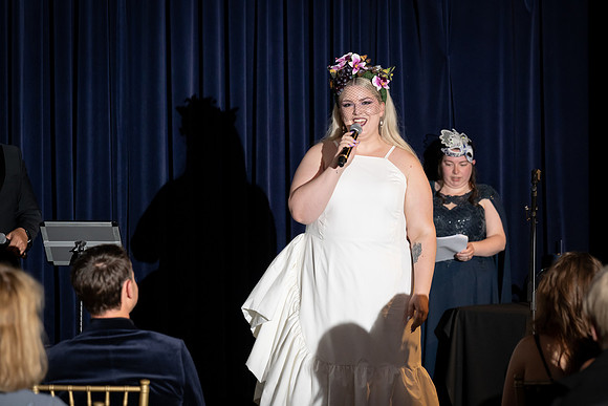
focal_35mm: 150
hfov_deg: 13.7
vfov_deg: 9.2
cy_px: 203
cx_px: 304
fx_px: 2534
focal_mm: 150
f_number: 5
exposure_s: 1/200
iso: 2500
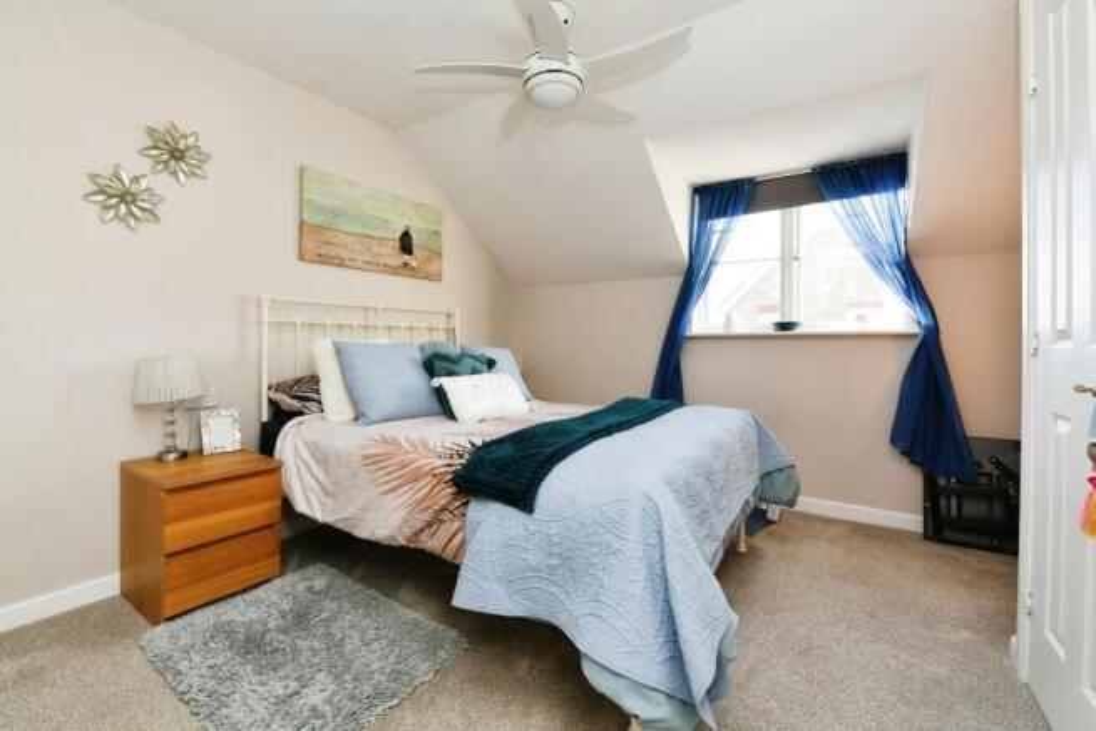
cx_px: 548
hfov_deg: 100.4
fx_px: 457
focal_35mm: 15
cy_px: 366
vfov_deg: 77.4
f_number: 10
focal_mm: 15
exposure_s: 1/60
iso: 800
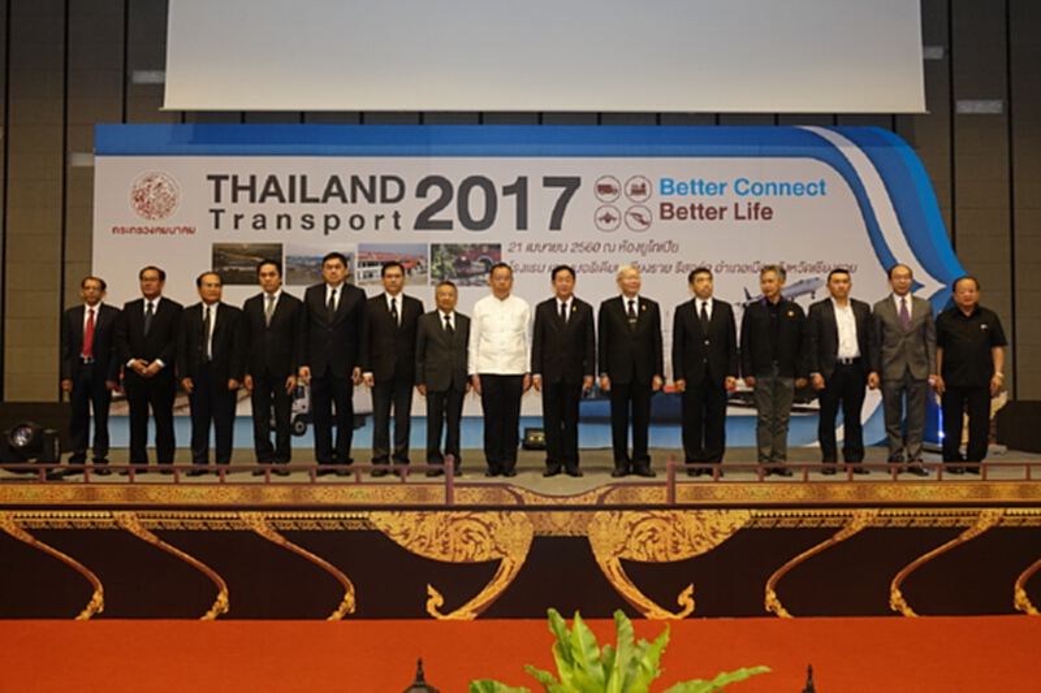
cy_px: 346
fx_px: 925
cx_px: 520
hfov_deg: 58.7
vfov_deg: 41.1
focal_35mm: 32
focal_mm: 11.56
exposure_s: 1/125
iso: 1000
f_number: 2.8
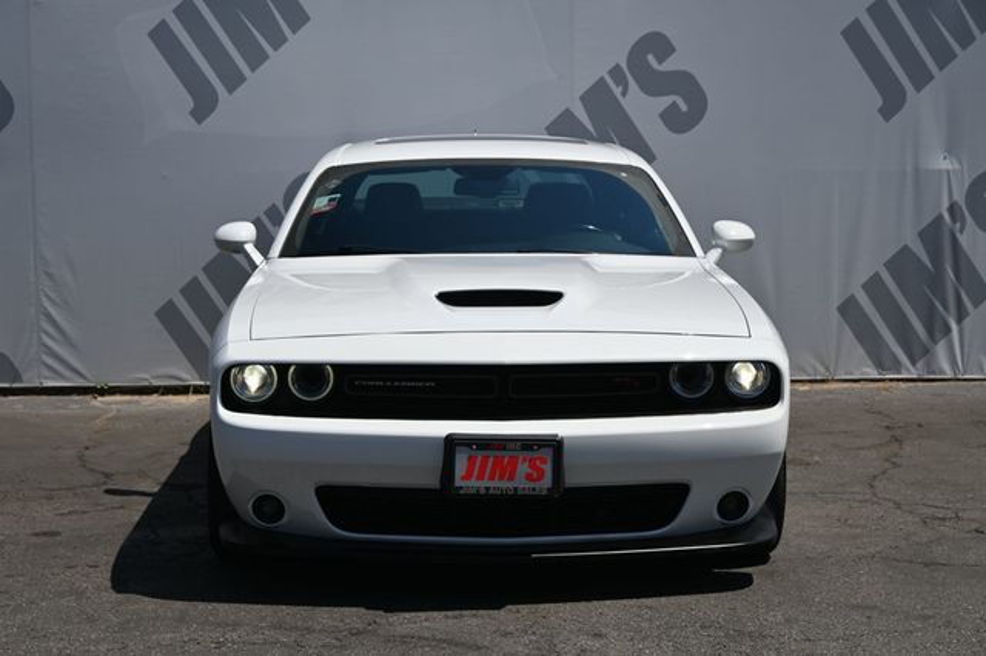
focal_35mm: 68
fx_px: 1848
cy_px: 328
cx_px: 493
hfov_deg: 29.9
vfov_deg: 20.1
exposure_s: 1/400
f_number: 7.1
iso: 100
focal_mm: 45
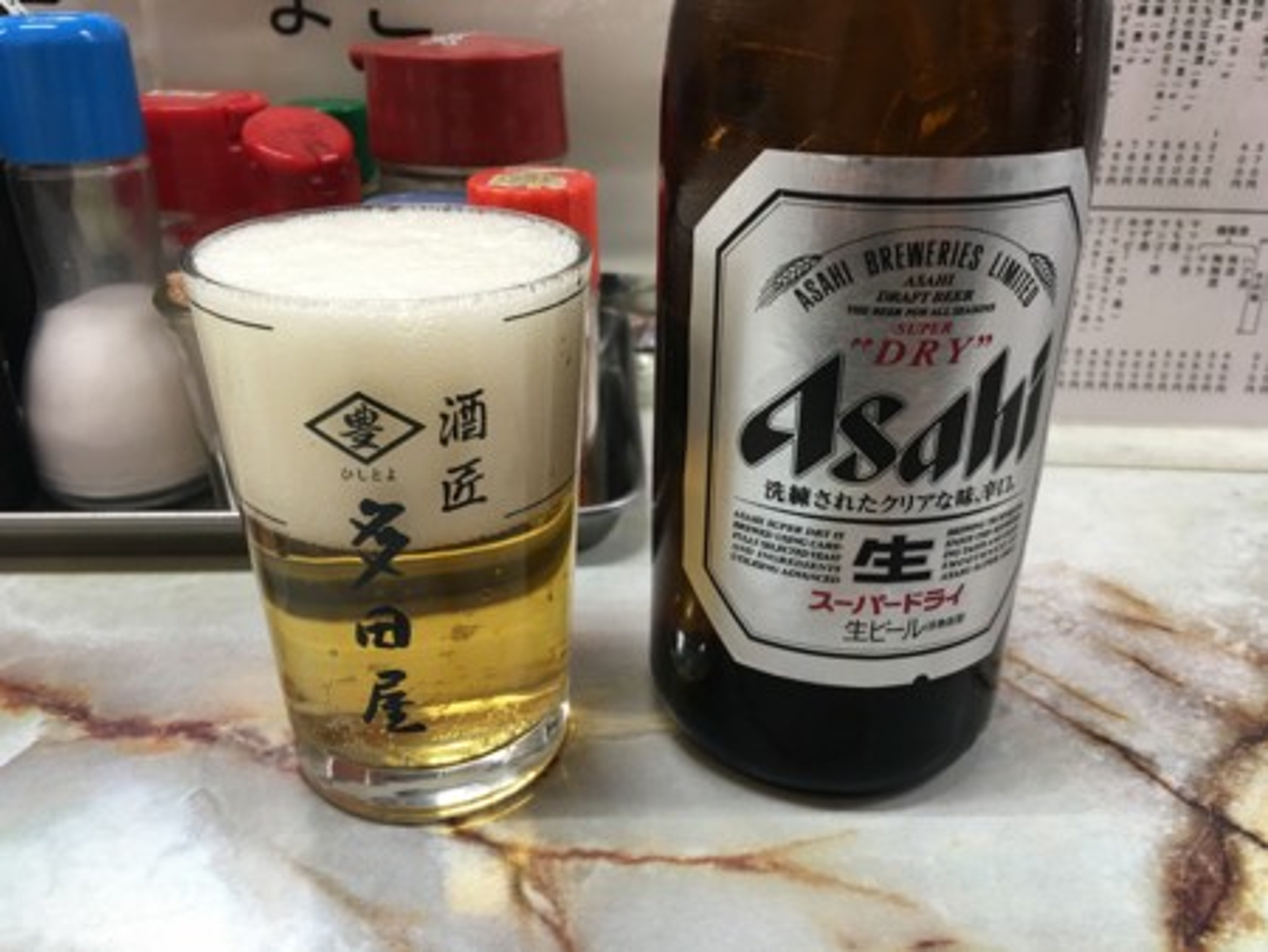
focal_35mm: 29
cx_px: 634
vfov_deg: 48.3
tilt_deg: -24.9
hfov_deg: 61.6
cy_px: 476
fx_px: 1063
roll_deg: -0.3
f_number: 2.2
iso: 40
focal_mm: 4.15
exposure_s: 1/30
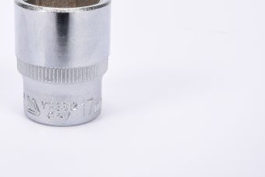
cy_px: 48
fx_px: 876
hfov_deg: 17.1
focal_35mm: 119
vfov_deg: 11.5
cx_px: 65
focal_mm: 50
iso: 250
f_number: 16
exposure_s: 1/125
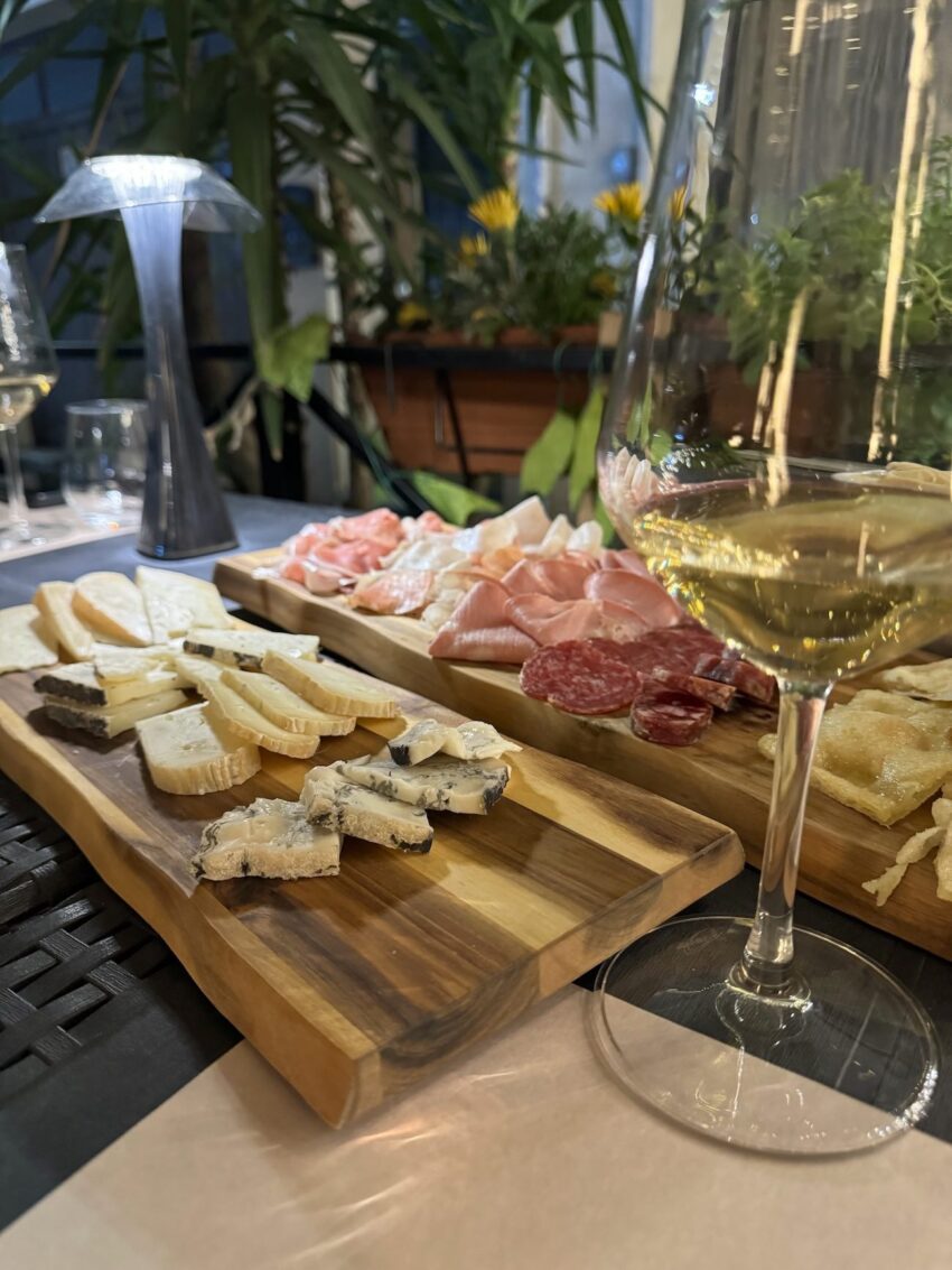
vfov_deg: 71.6
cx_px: 476
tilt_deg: -18.5
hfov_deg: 56.8
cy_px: 635
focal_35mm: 24
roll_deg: +1.5
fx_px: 880
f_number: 1.78
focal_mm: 6.86
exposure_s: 1/33
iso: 800
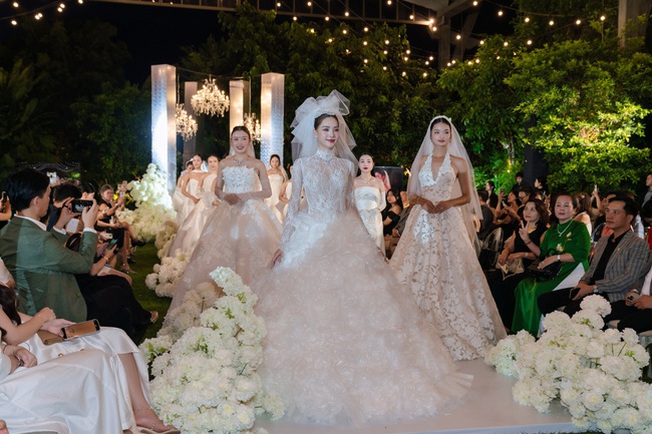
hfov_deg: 51.9
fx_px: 670
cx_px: 326
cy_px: 217
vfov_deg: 35.9
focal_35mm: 37
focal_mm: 37
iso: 800
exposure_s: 1/100
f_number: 4.5
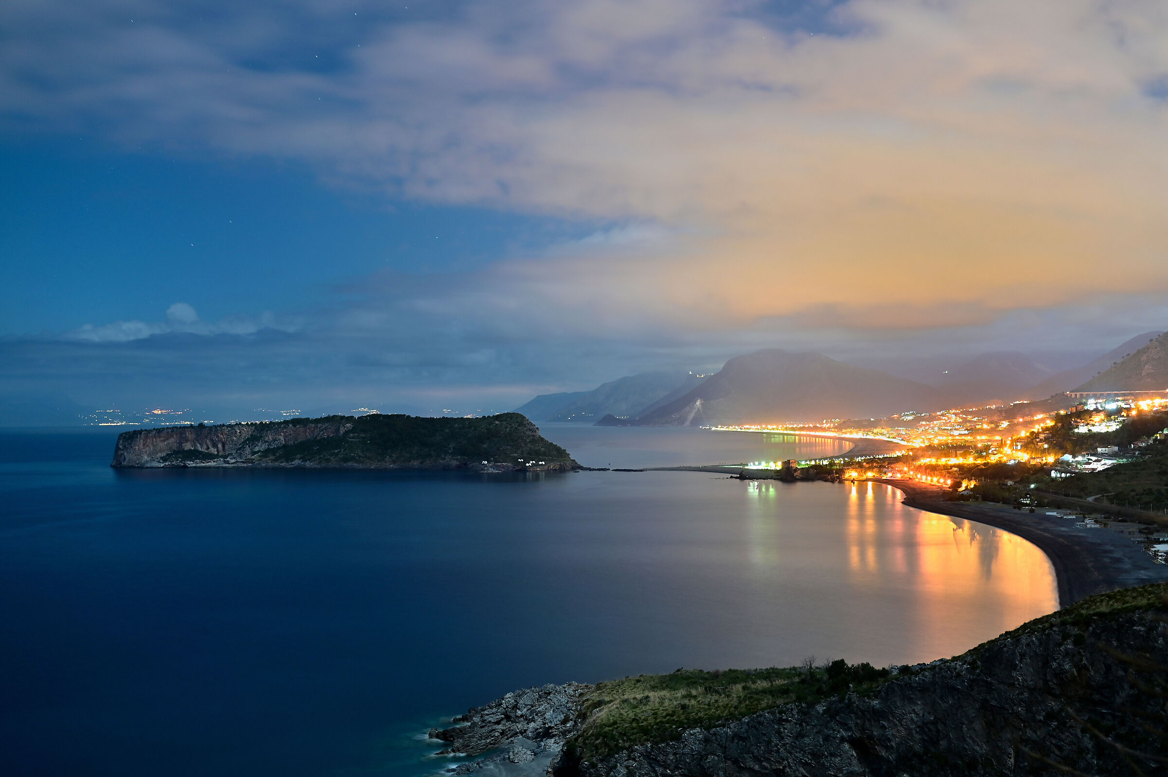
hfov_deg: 54.5
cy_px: 388
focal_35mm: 35
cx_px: 584
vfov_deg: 37.8
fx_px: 1135
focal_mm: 35
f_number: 2.5
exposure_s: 25
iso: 100
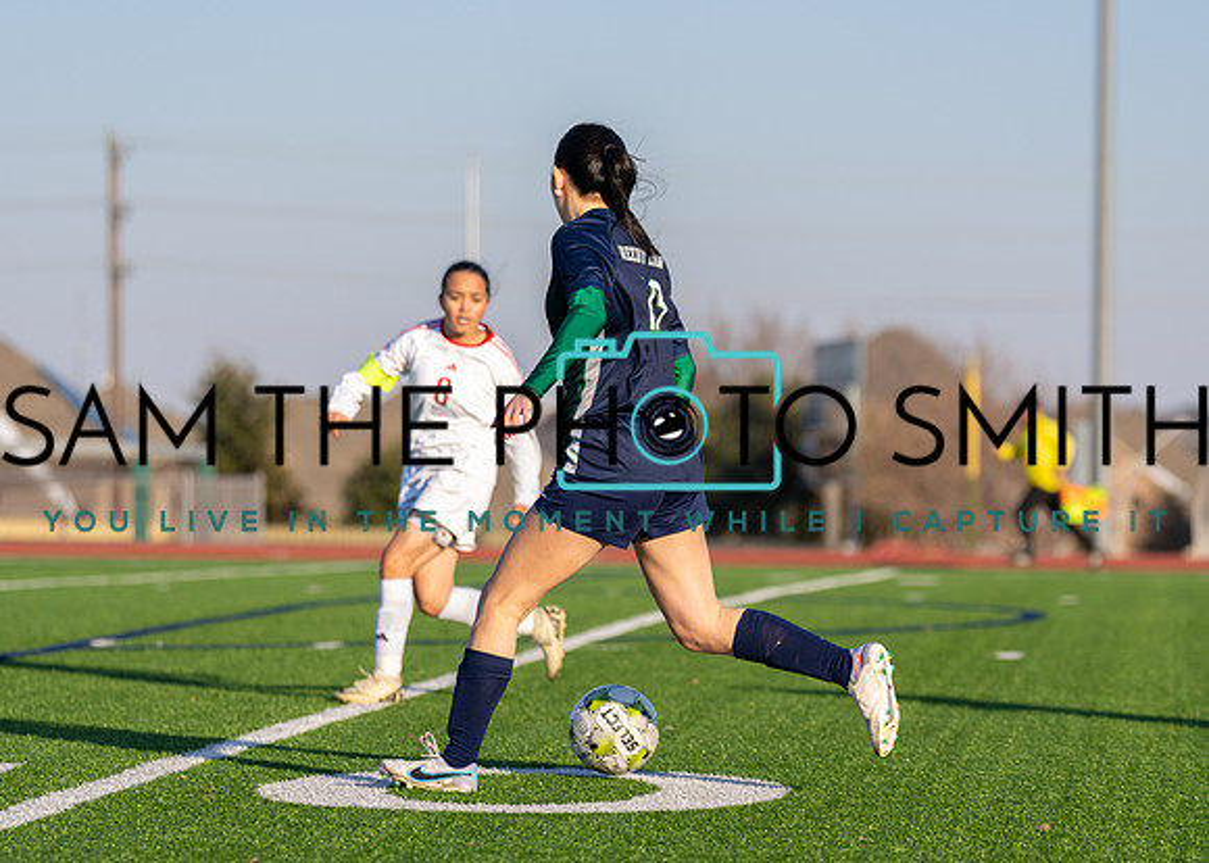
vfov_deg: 8.0
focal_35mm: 180
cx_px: 657
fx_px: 6188
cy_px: 514
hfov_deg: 11.2
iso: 200
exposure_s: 1/2000
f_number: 2.8
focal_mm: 118
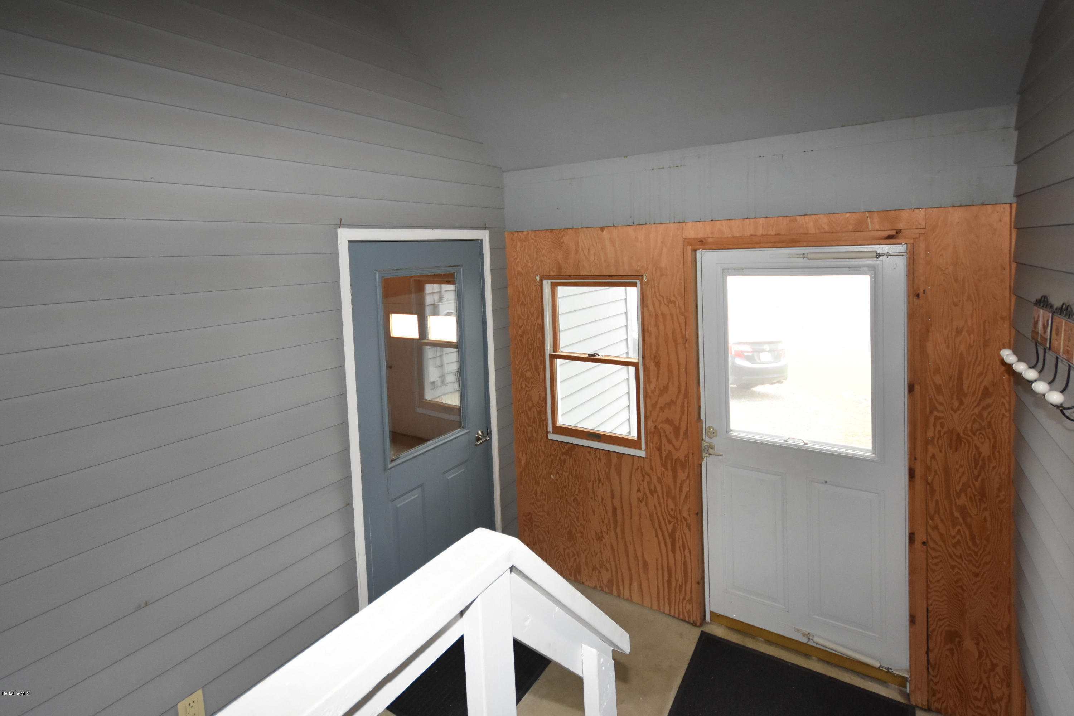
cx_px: 537
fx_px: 447
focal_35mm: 15
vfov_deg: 77.3
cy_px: 358
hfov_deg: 100.4
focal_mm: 10
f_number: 4
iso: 1000
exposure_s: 1/60
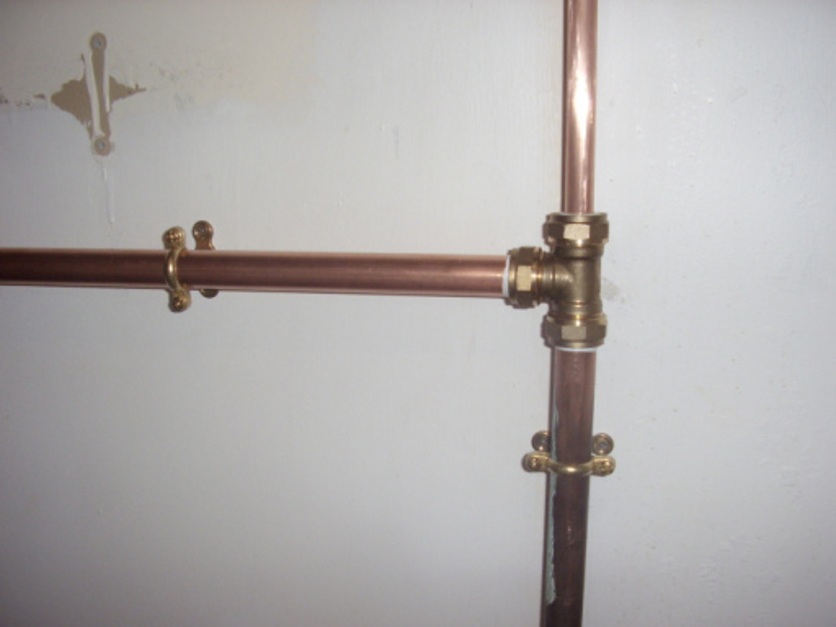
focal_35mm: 30
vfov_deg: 46.8
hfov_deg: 60.0
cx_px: 418
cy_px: 314
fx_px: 725
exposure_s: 1/30
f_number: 2.9
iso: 141
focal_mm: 5.8
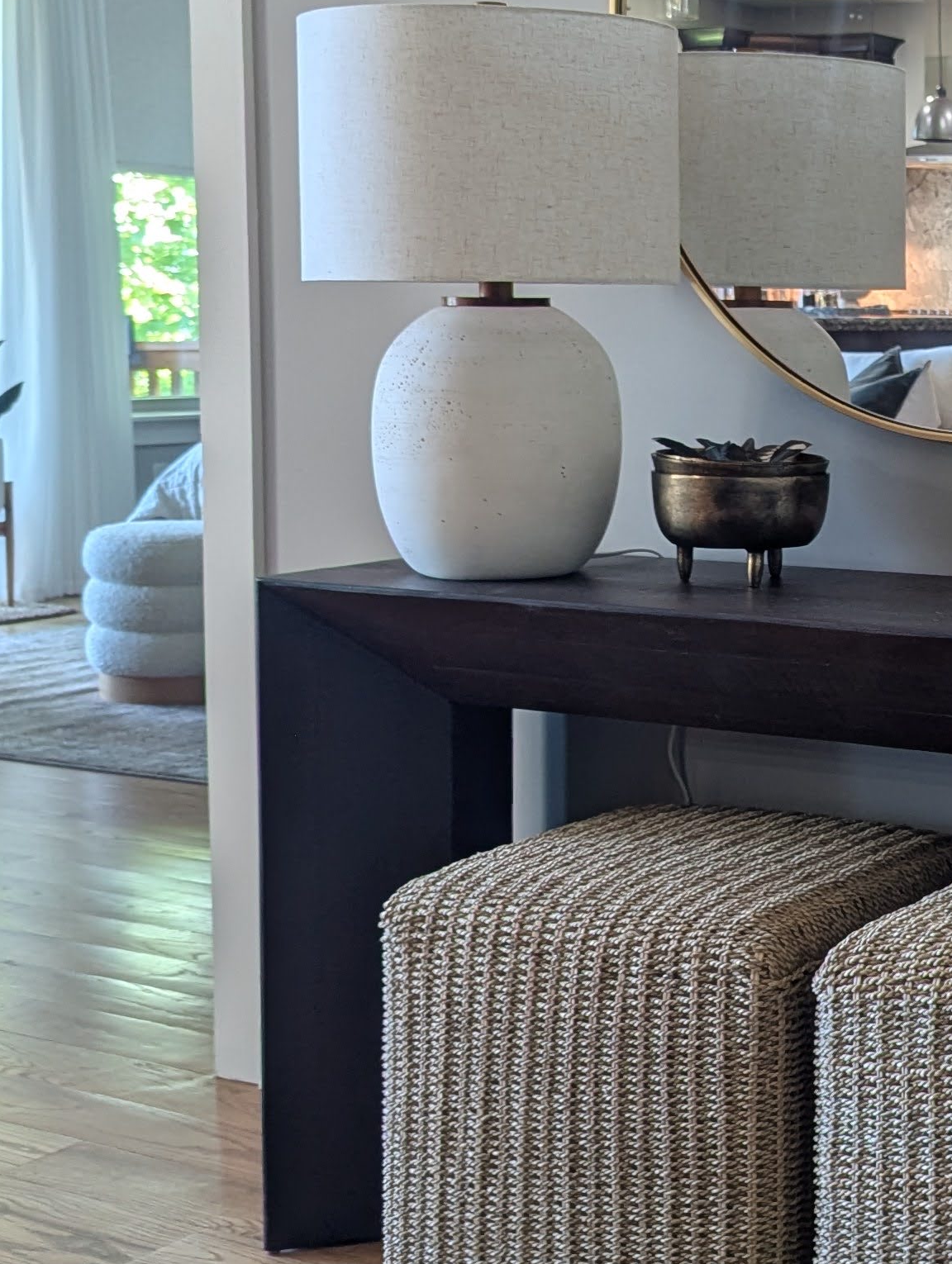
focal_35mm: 64
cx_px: 1054
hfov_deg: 21.7
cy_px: 493
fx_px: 2341
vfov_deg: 30.1
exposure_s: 1/24
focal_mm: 6.81
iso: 94
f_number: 1.85
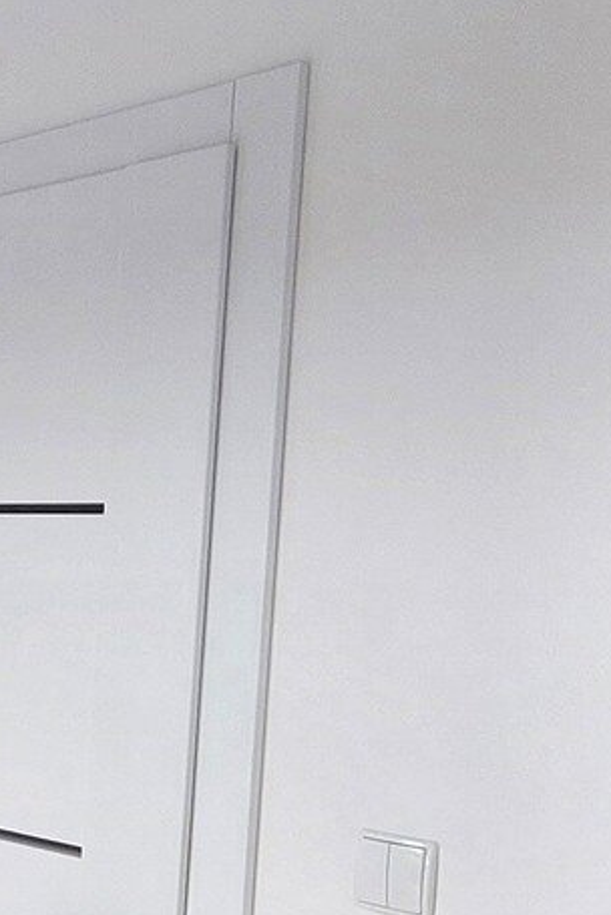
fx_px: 1449
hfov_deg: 19.8
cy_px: 601
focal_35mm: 57
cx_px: -372
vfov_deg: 34.7
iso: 50
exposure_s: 1/111
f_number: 2.2
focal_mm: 1.74
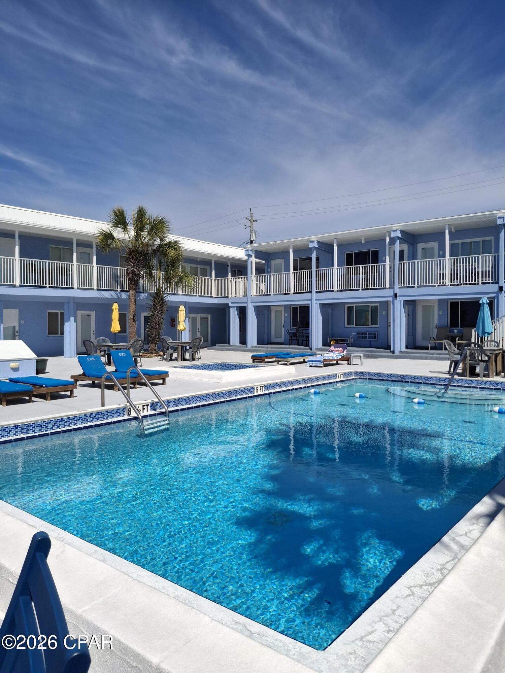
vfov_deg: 69.4
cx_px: 252
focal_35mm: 25
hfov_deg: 54.9
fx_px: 486
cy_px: 336
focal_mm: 4.69
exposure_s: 1/3289
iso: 32
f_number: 1.8
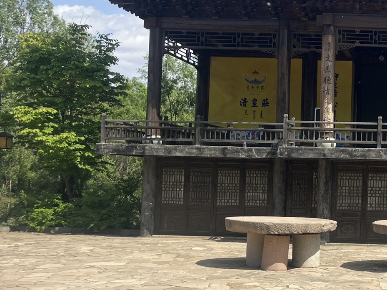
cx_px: 410
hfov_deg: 31.1
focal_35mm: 56
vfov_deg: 26.1
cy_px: 153
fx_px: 626
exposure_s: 1/2571
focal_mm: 5.1
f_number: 1.6
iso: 50
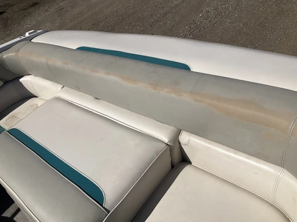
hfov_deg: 61.7
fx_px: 249
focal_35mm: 29
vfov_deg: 48.2
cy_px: 111
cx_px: 148
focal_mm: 3
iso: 25
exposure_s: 1/5814
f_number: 1.8
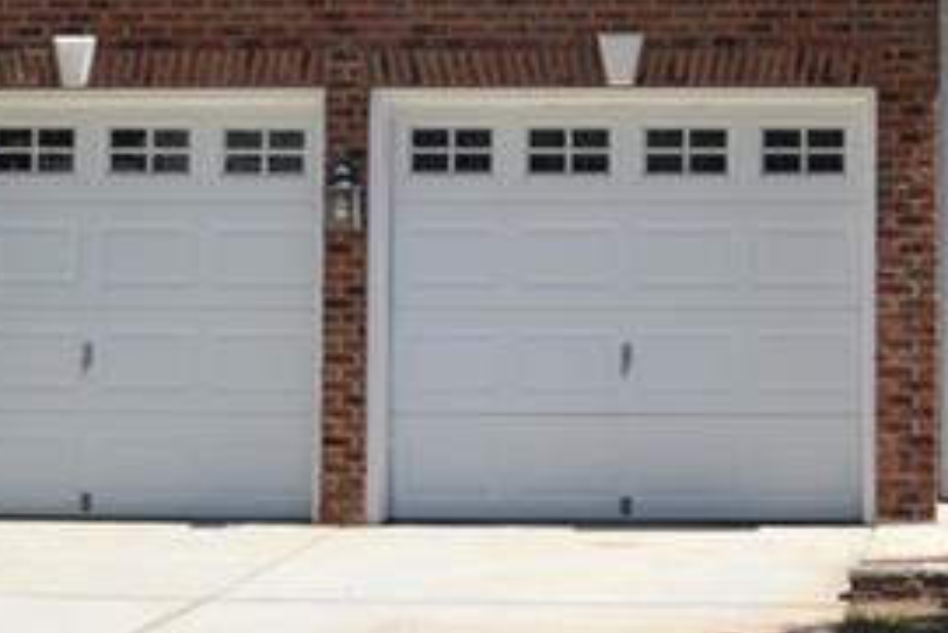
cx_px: 983
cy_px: 91
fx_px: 2687
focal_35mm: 102
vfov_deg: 13.3
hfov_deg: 19.3
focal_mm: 18
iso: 100
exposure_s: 1/200
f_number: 7.1
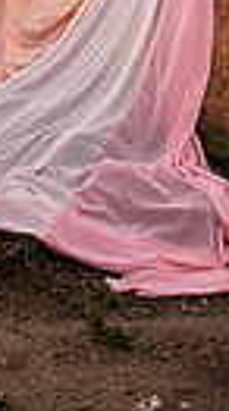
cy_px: -282
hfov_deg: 11.7
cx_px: 274
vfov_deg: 17.8
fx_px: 1098
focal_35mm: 101
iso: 100
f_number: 9
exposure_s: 1/200
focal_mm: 28
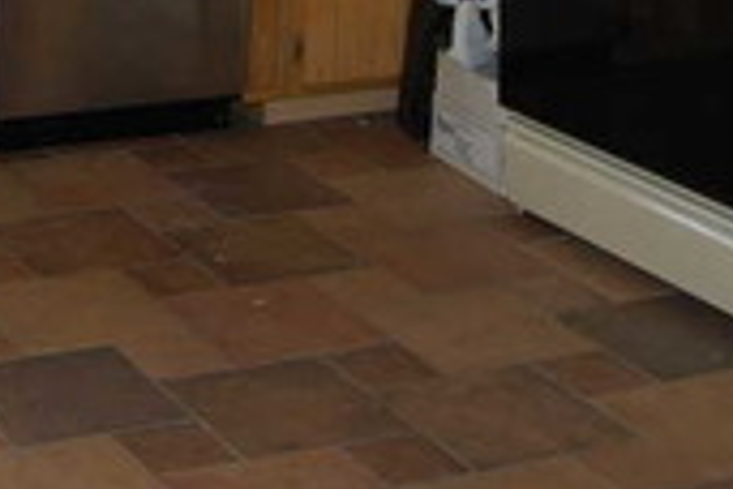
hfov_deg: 19.4
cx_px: -60
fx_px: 2056
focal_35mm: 101
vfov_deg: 12.4
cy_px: -399
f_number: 5
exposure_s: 1/100
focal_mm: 18
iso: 400
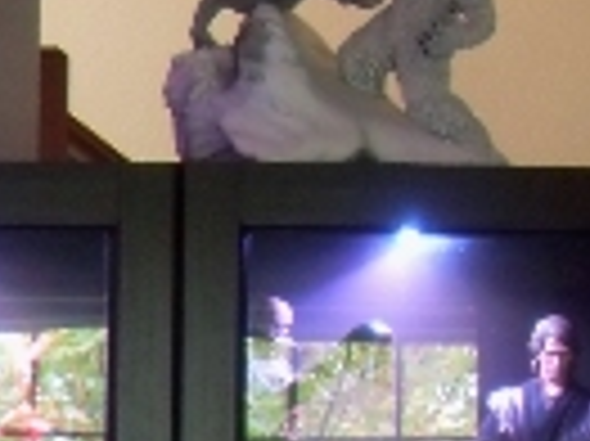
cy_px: 956
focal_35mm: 166
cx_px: -198
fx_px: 2827
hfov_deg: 11.6
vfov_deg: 8.4
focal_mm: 6.3
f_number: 2.8
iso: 200
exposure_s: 1/1.43
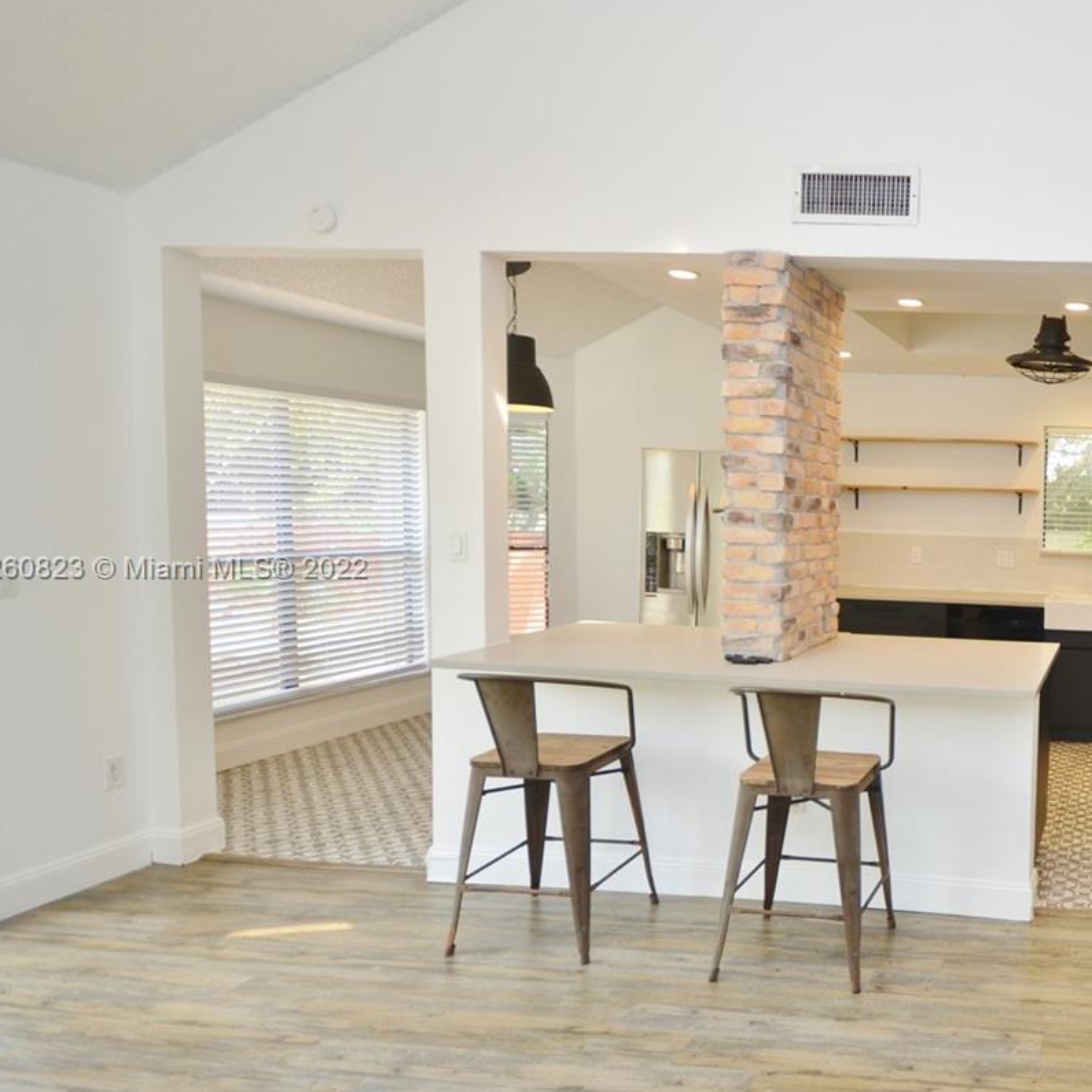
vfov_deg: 54.9
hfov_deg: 47.9
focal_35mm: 29
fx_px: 1050
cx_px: 1026
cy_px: 571
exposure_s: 1/60
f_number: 5
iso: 200
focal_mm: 11.5
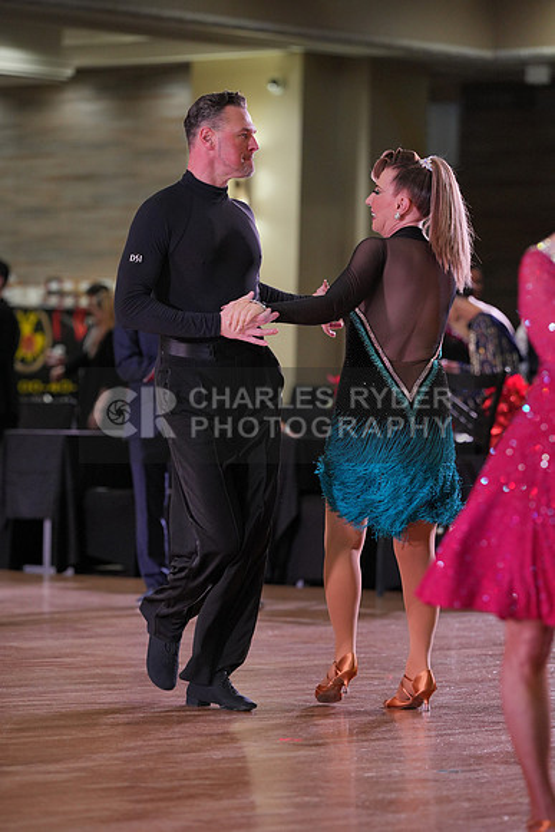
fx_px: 3998
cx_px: 278
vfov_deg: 11.9
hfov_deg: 7.9
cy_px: 416
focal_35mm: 173
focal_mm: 173
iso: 1600
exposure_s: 1/500
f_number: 4
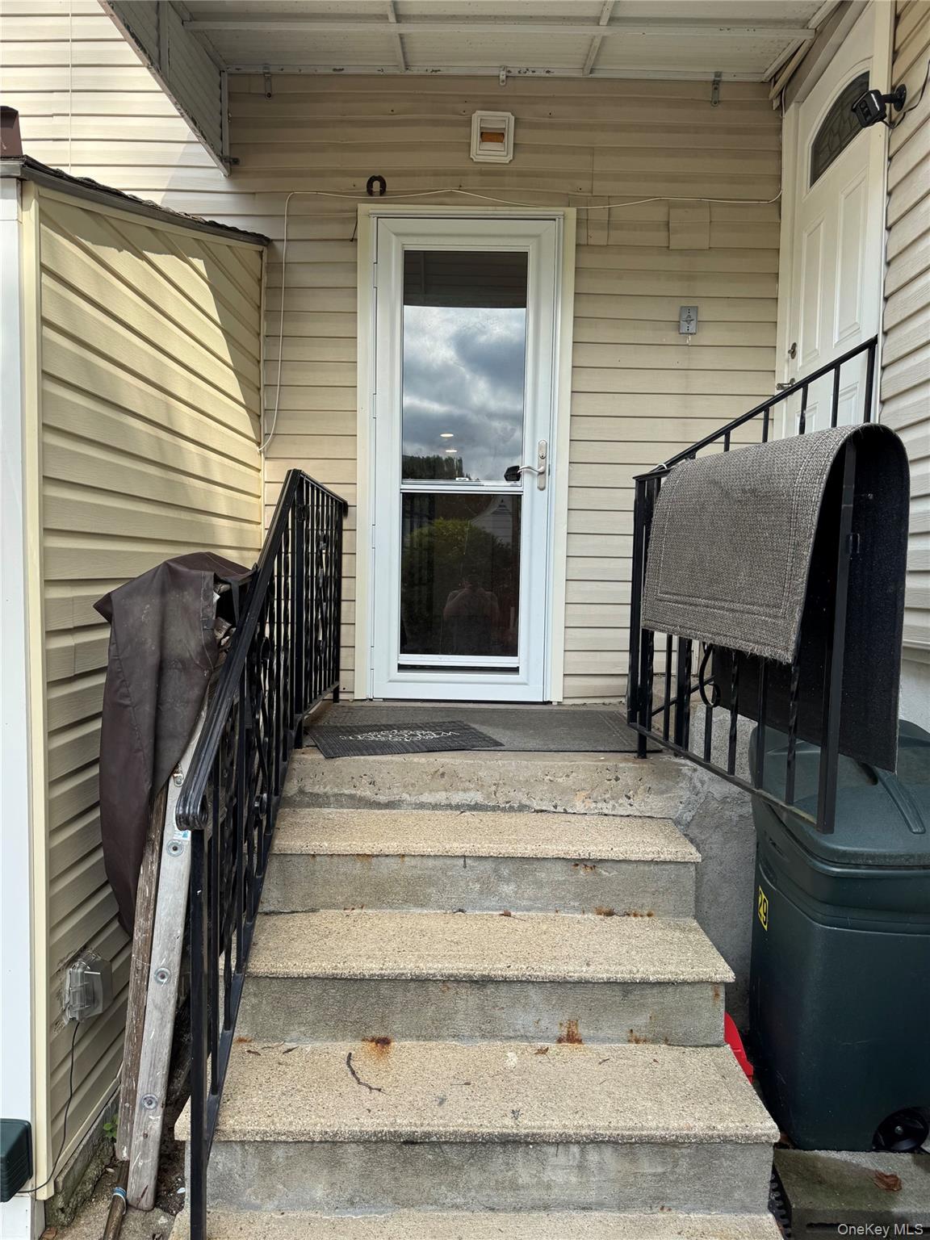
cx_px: 465
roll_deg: +0.0
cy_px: 620
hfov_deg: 56.8
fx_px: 860
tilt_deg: -1.9
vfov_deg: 71.6
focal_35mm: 24
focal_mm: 6.76
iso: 80
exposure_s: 1/1193
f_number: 1.78
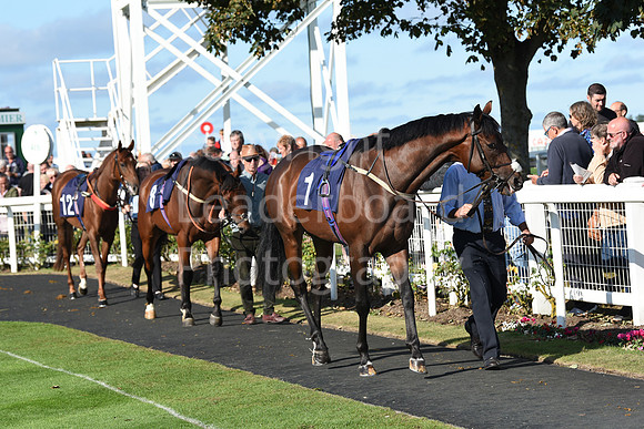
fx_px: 2183
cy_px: 214
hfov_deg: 16.8
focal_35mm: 122
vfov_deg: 11.2
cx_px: 322
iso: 500
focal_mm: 122
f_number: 6.3
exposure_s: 1/1600
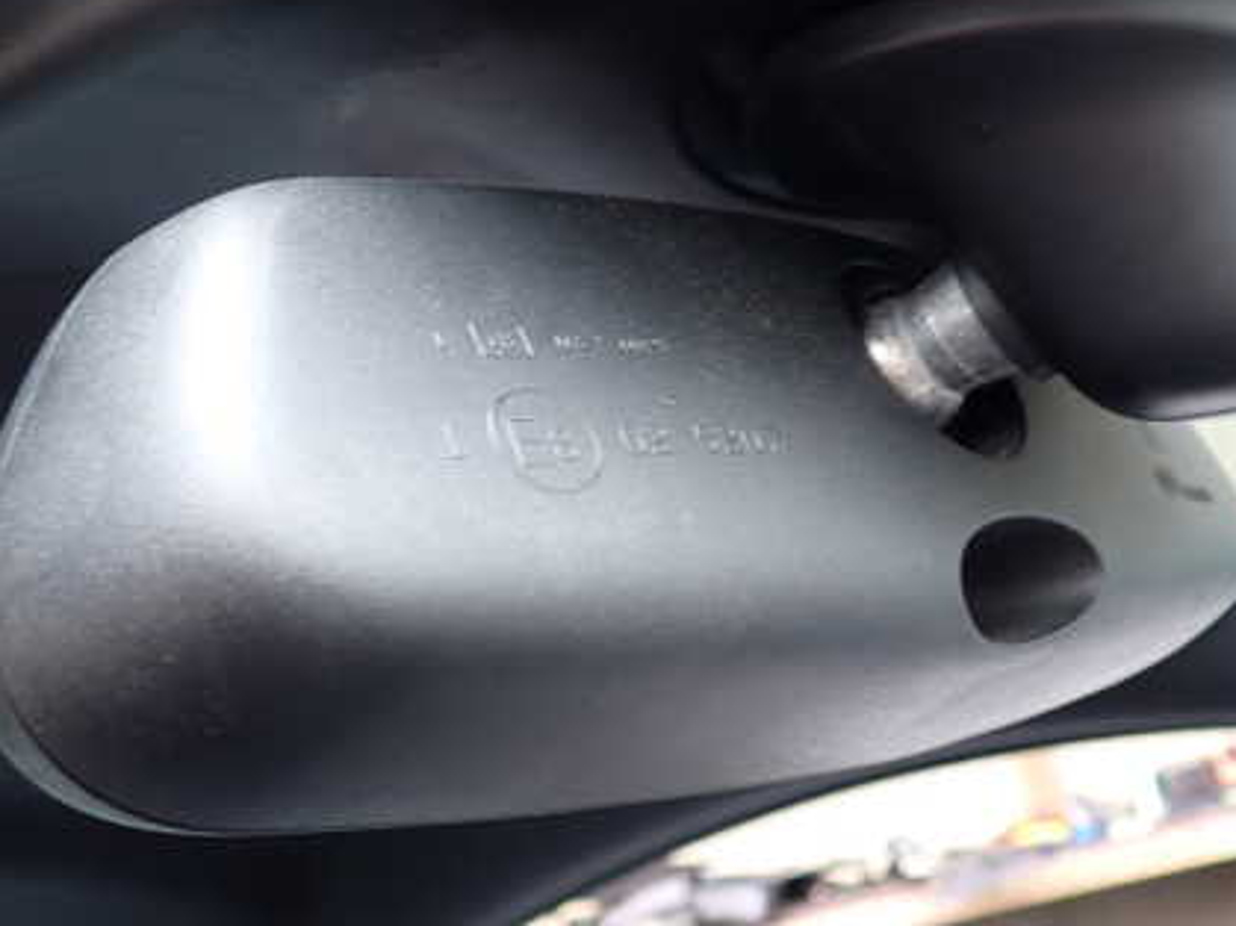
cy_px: 457
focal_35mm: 43
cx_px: 735
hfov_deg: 43.7
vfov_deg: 33.6
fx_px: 1535
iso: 200
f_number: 2.3
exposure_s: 1/40
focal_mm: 5.4
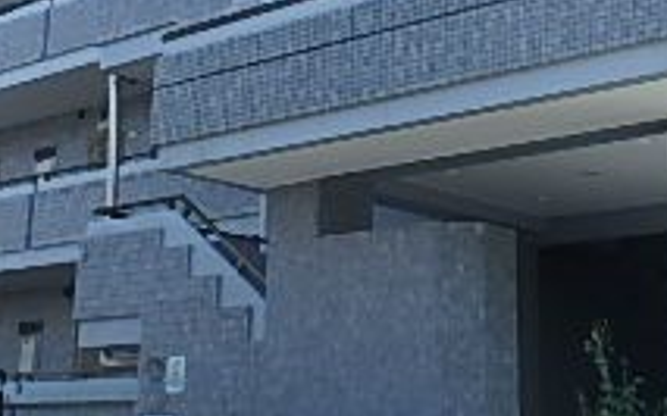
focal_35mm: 67
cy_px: 119
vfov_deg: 19.3
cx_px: 438
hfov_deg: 30.4
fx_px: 1218
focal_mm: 3.7
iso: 125
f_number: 3.5
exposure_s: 1/500
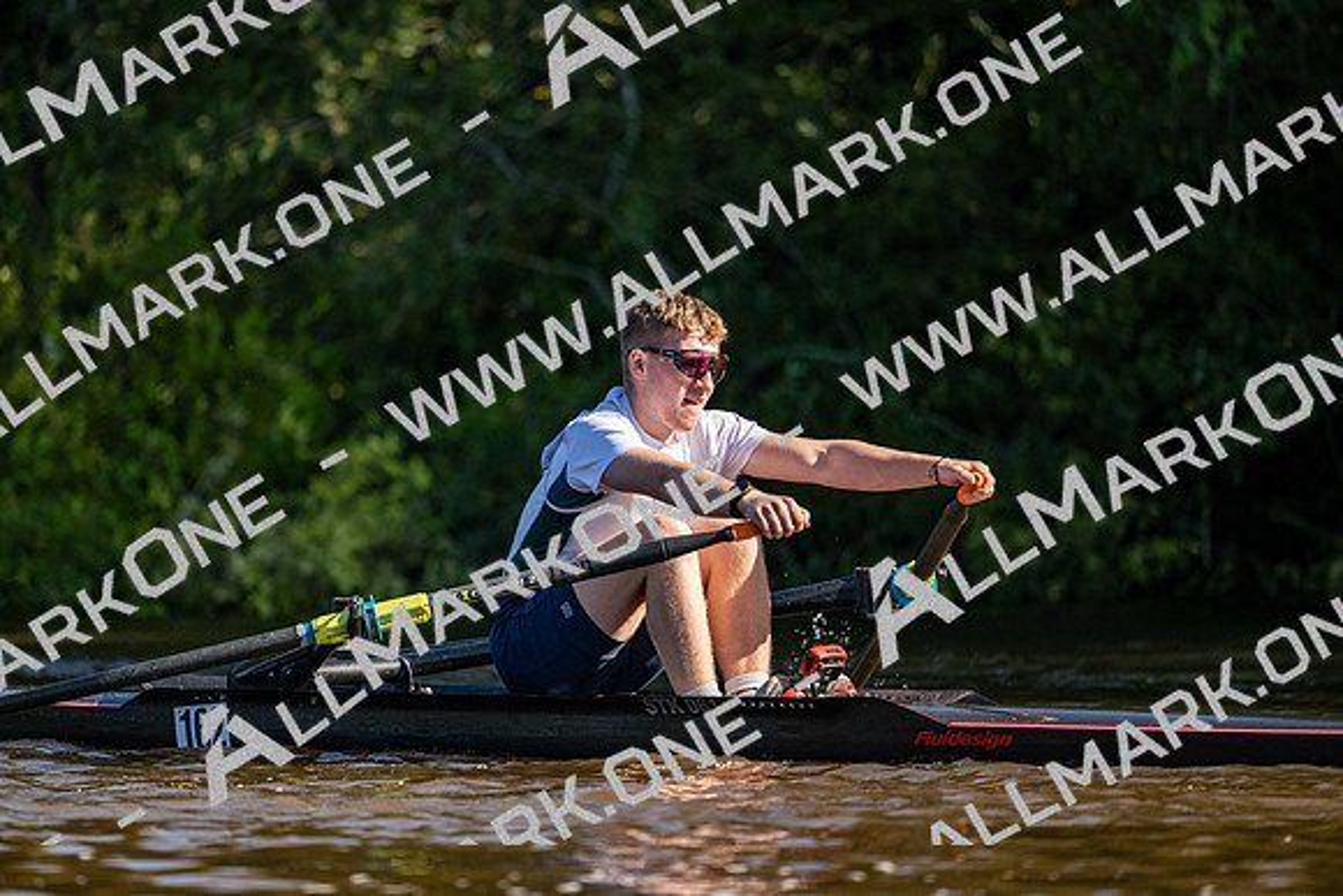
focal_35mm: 400
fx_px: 14925
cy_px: 448
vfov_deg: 3.4
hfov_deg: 5.2
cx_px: 672
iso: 1100
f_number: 4.5
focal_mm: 400
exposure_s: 1/3200
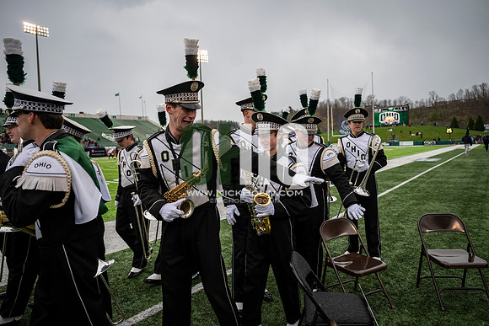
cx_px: 244
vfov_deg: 53.2
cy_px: 163
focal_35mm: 24
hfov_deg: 73.7
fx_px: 326
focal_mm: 24
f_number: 2.8
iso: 100
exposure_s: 1/500
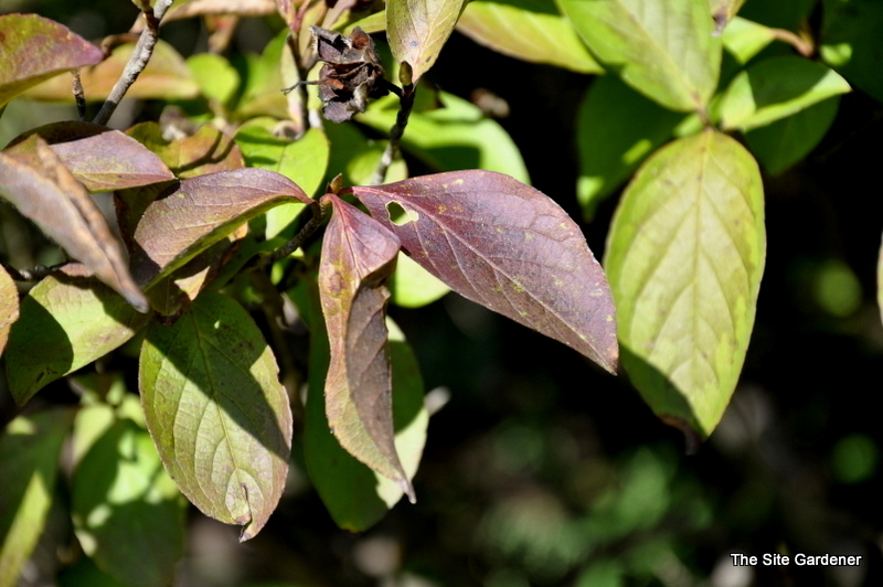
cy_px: 294
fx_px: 3860
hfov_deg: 13.1
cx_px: 442
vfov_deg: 8.7
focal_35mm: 158
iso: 200
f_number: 7.1
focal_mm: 105
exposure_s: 1/200
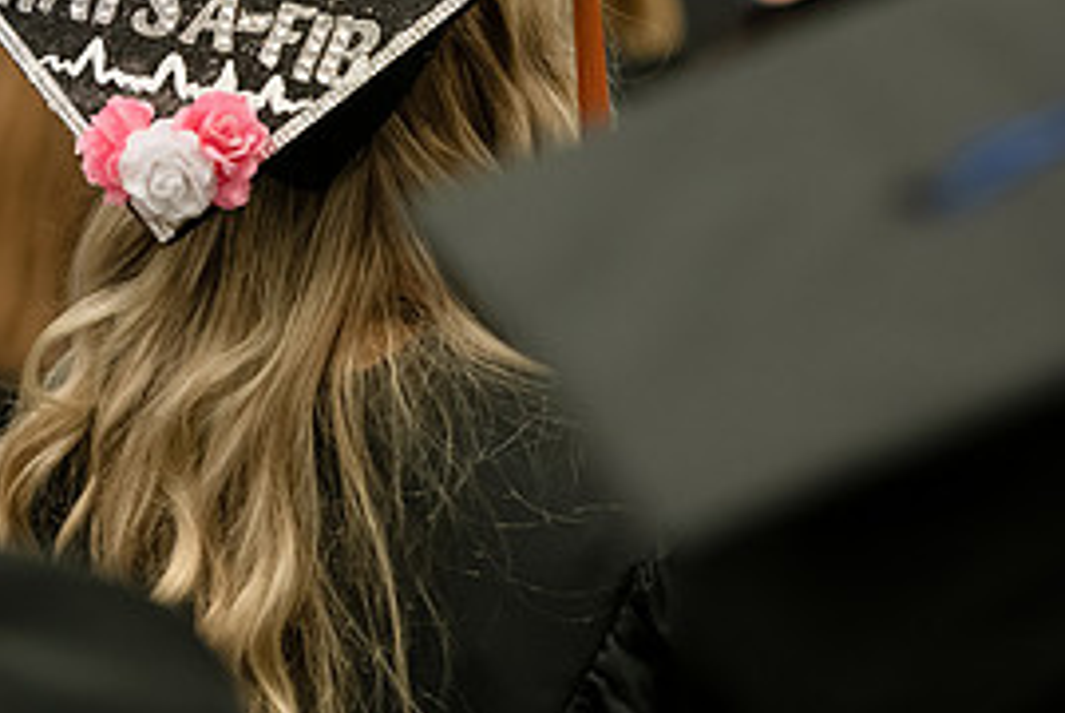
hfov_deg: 6.2
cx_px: 222
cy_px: -42
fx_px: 9891
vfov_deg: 4.1
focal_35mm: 334
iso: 1600
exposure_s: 1/200
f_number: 3.5
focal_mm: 155
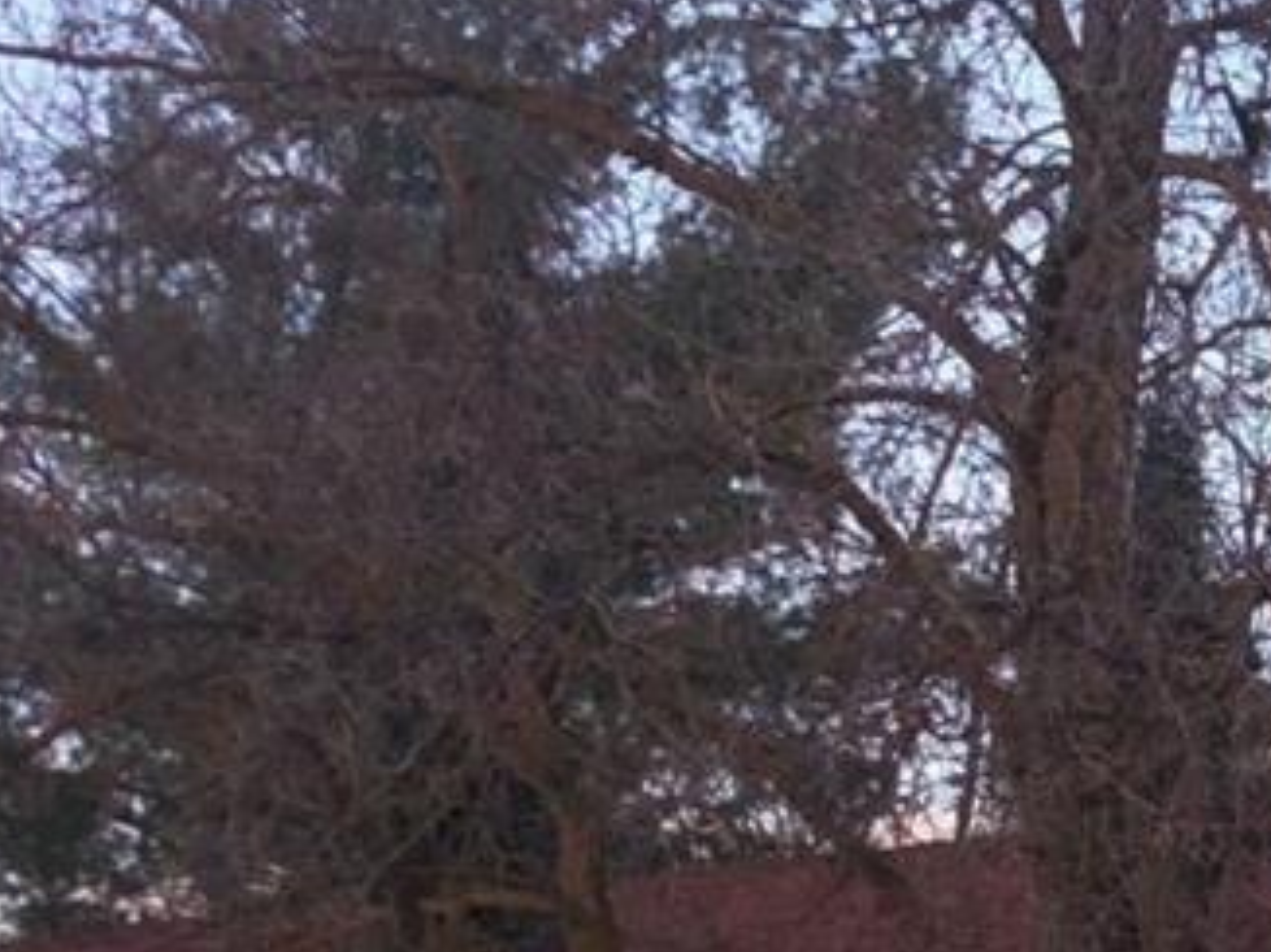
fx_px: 4733
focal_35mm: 129
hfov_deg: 14.5
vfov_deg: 11.3
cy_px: 1151
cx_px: 1758
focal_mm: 4
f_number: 1.8
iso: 20
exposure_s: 1/1517
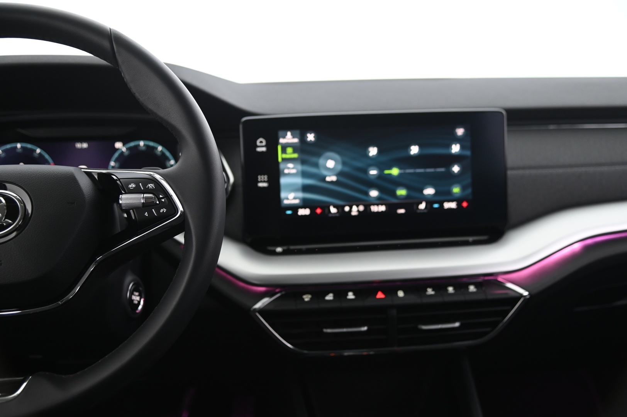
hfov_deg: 44.5
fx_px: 766
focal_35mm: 44
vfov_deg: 30.5
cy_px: 208
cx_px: 314
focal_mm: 44
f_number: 4
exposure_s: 1/8
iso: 1000
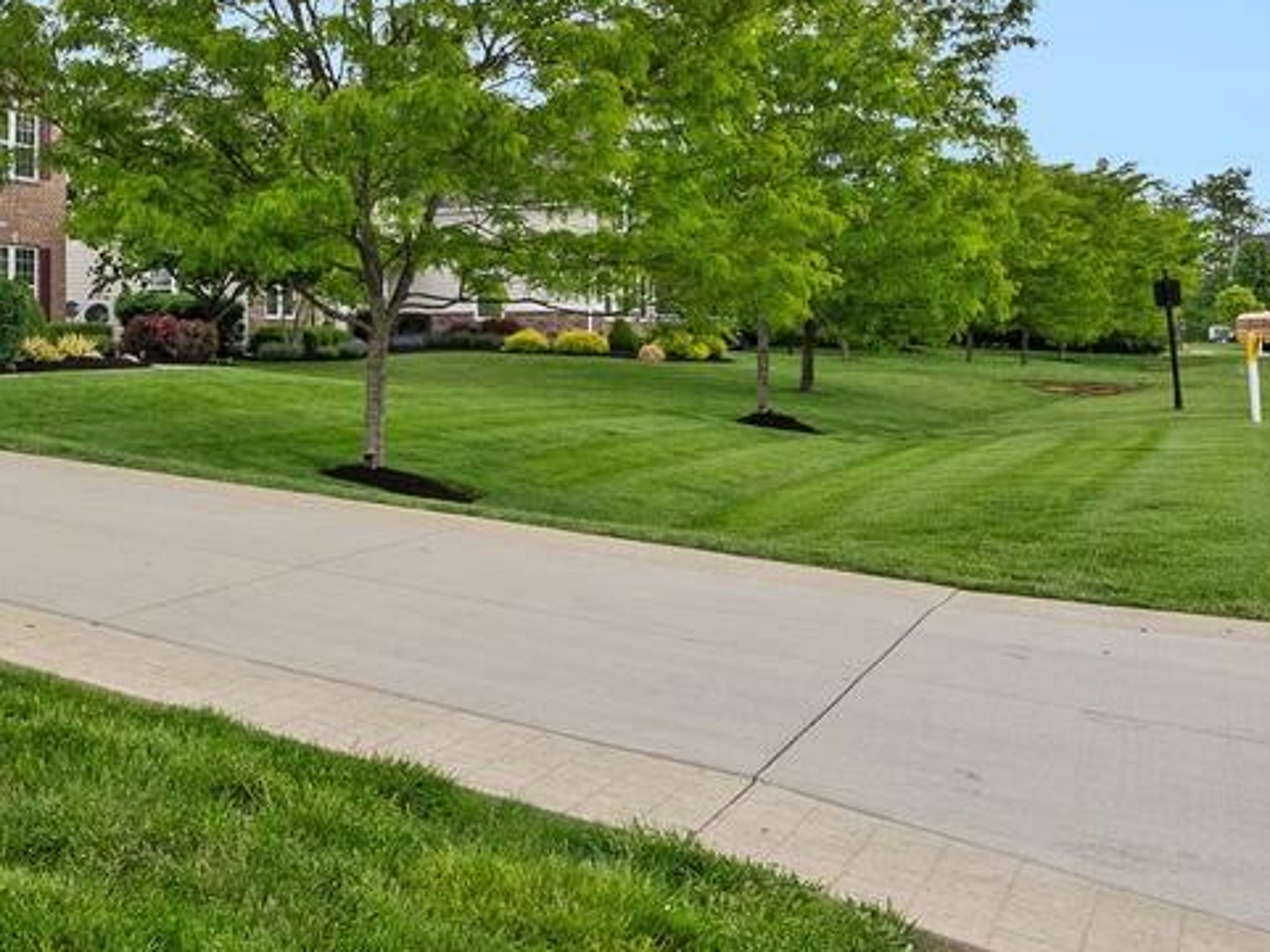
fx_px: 1321
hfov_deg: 39.0
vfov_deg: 39.4
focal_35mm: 36
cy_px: 356
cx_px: -219
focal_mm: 12
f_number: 7.1
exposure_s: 1/125
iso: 100
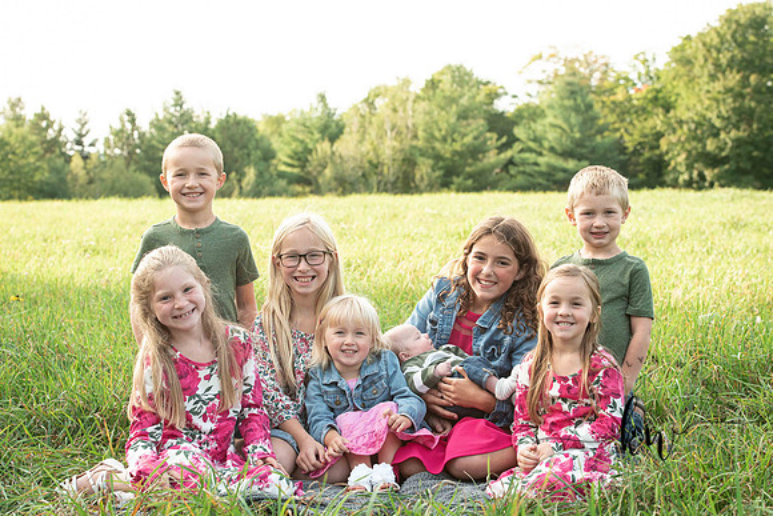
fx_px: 1640
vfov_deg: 17.9
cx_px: 386
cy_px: 258
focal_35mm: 76
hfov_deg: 26.5
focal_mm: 75
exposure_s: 1/200
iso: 400
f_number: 6.3
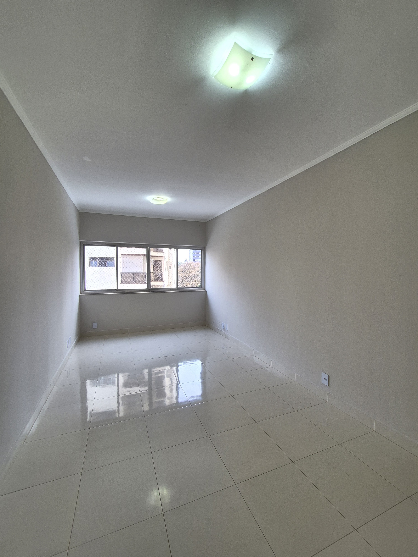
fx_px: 209
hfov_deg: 89.9
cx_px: 209
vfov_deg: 106.2
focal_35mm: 13
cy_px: 278
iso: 64
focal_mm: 2.2
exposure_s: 1/120
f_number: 2.2
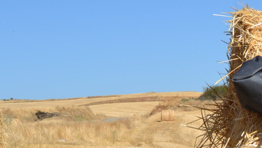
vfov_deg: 10.0
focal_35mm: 120
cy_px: 175
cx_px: 417
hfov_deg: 16.0
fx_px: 834
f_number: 8
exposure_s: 1/250
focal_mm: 22
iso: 100
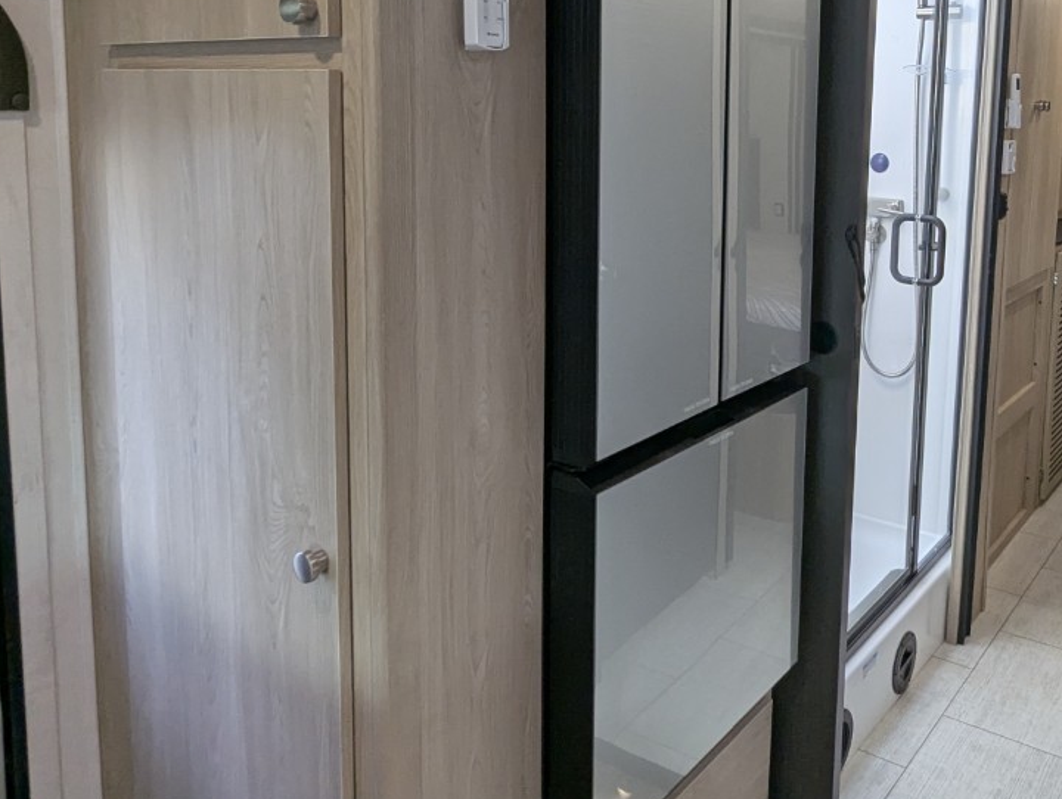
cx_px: 698
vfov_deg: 44.4
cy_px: 224
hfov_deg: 57.2
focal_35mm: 31
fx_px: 952
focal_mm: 2.35
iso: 94
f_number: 2.2
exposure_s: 1/156
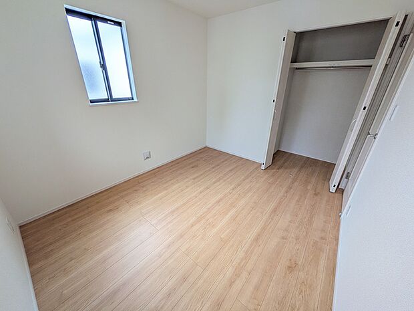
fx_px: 167
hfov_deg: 102.1
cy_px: 156
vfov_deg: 85.7
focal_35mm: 14
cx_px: 207
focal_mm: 1.83
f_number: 2.2
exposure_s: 1/187
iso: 50
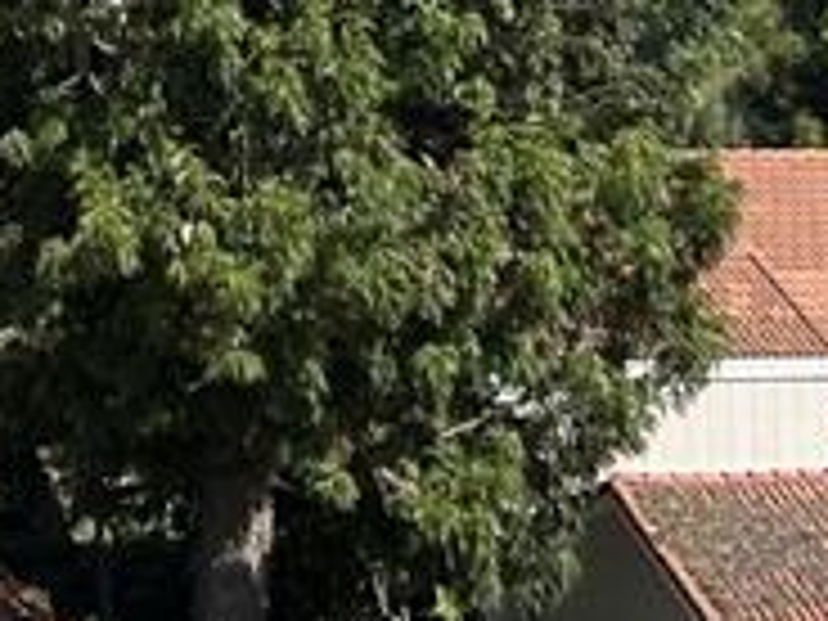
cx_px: -158
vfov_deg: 9.7
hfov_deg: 13.3
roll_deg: -0.7
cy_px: -508
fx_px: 3468
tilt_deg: +5.0
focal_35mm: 145
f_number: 1.5
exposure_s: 1/3704
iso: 50
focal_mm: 5.7
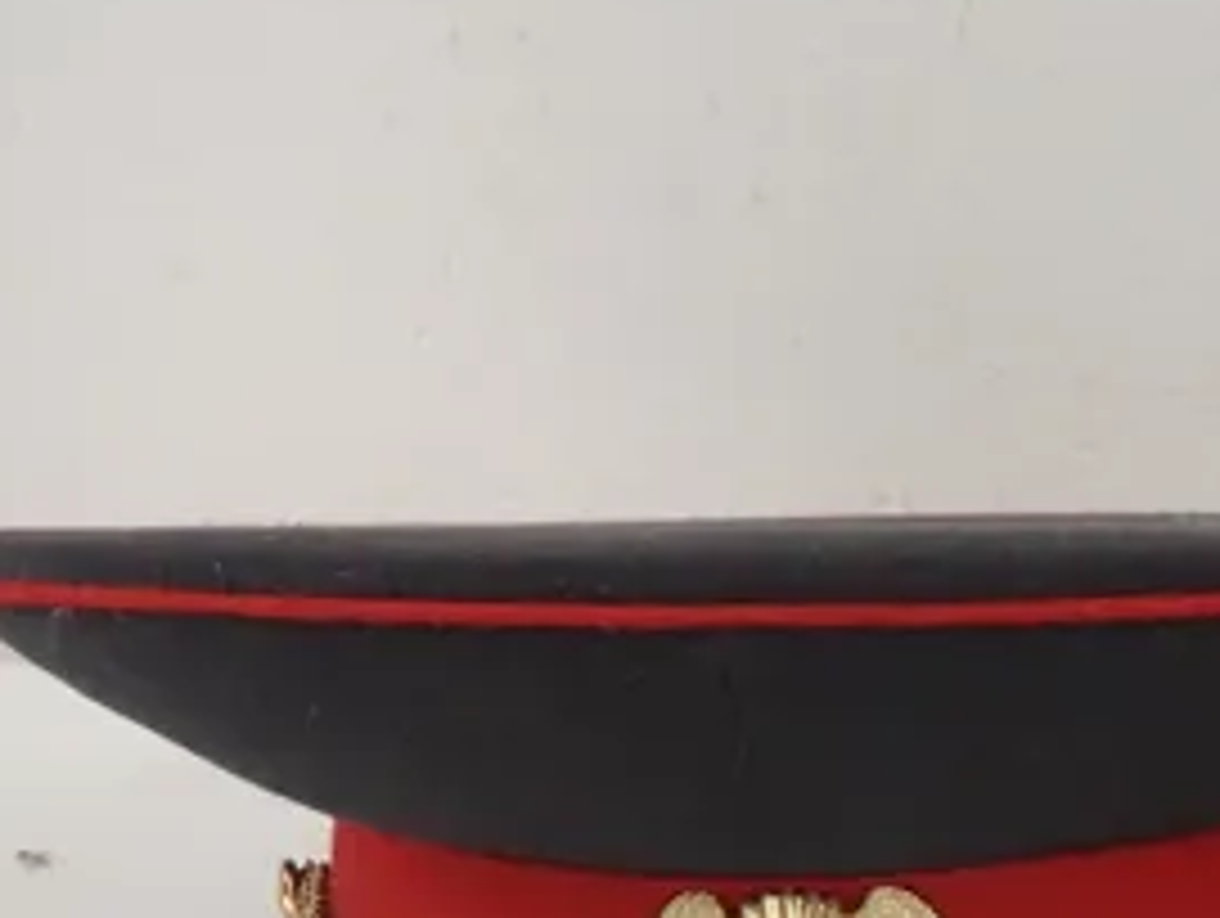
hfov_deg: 29.9
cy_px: 994
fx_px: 1976
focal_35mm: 56
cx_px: 1418
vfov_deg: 24.5
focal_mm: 3.33
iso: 200
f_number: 2
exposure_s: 1/125
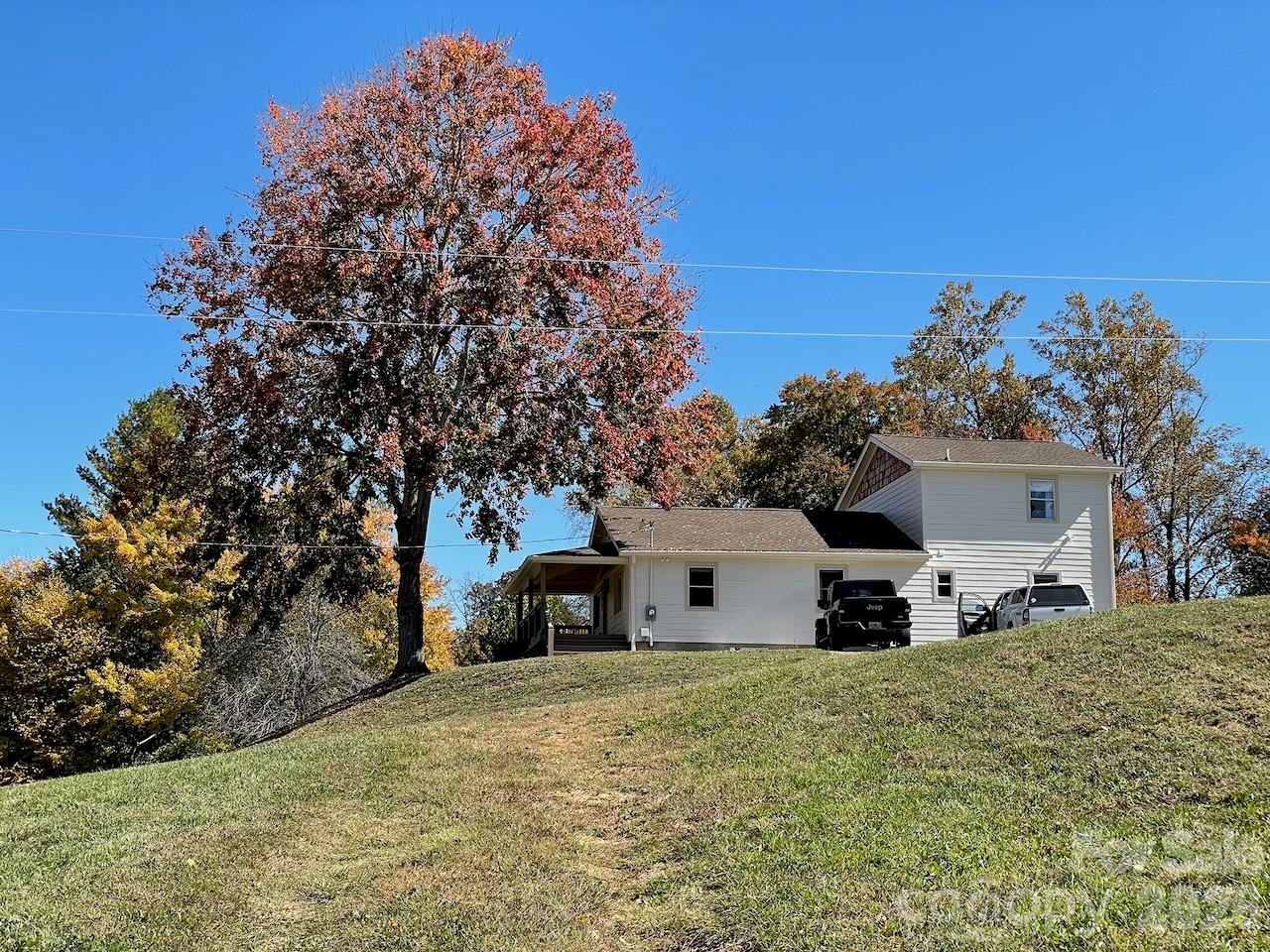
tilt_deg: +10.2
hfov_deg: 36.8
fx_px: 1908
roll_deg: -0.2
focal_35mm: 52
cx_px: 635
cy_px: 476
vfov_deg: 28.0
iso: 25
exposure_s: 1/940
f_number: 2
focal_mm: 6
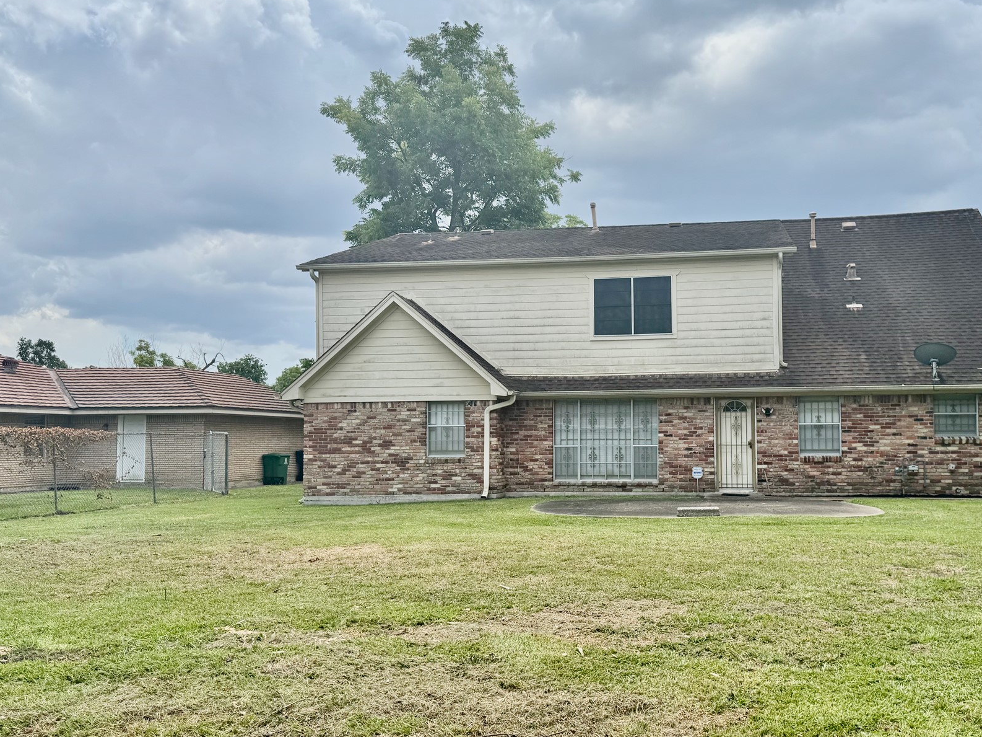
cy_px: 397
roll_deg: +0.8
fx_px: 879
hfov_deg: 57.7
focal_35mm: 31
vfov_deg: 45.4
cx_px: 612
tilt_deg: +1.5
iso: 80
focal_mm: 6.76
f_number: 1.78
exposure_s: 1/4310
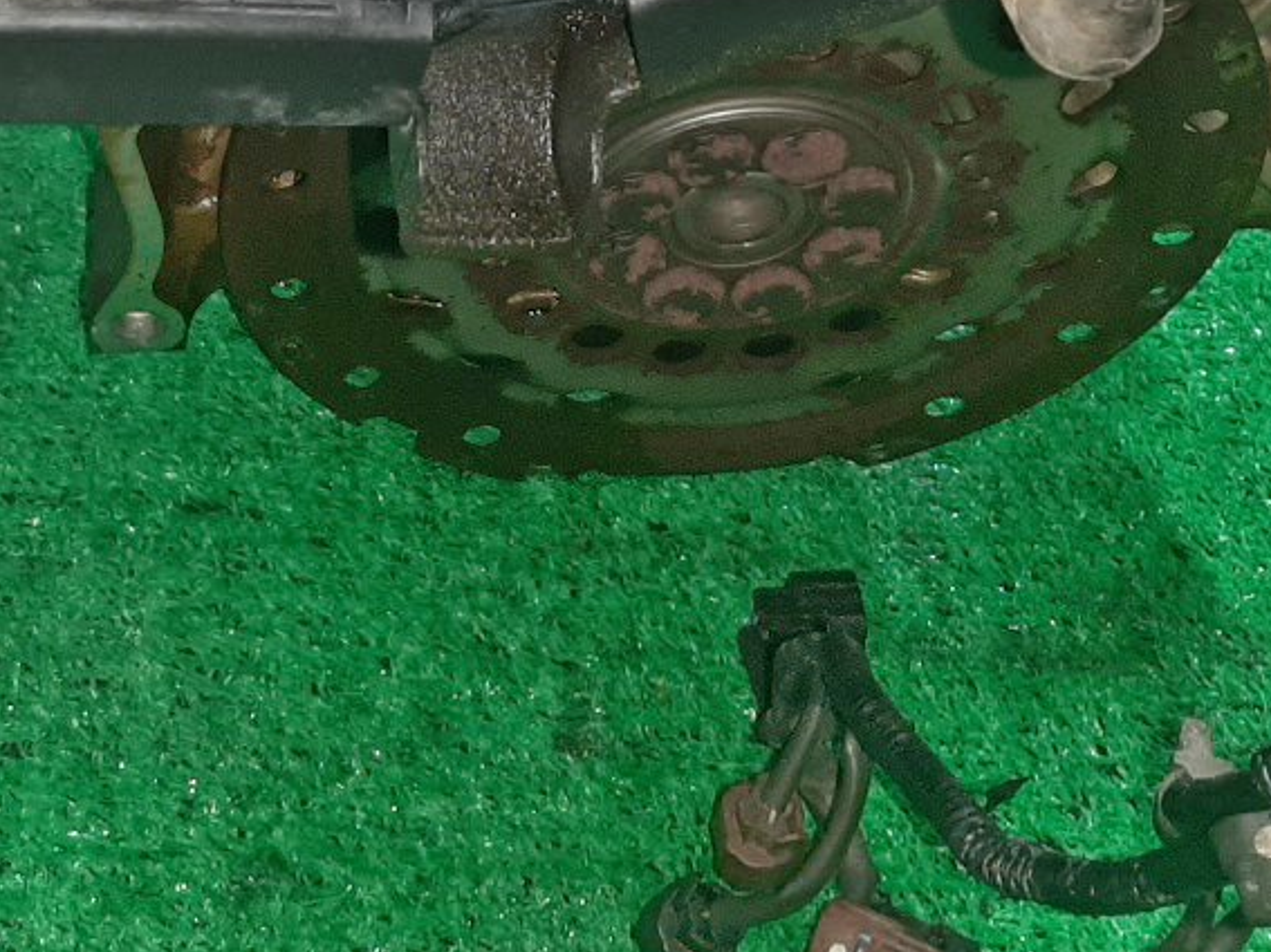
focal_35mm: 66
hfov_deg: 29.0
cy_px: -199
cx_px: 318
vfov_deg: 20.7
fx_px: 2423
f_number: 1.7
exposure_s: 1/33
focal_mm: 3.93
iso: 199
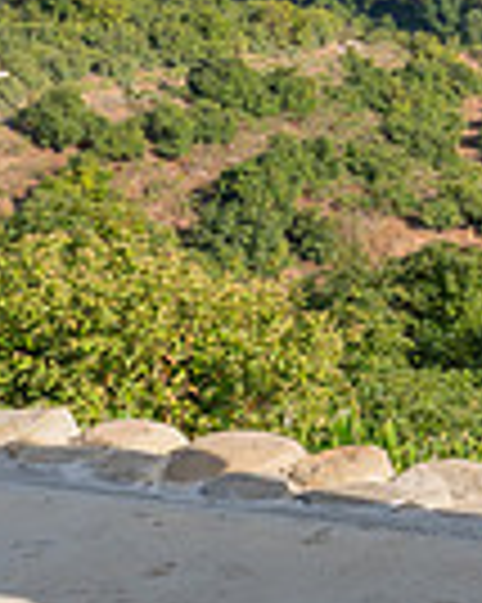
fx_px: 1857
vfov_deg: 17.9
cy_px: -39
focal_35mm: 104
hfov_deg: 12.1
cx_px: 1118
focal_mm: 24
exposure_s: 1/200
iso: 200
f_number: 11
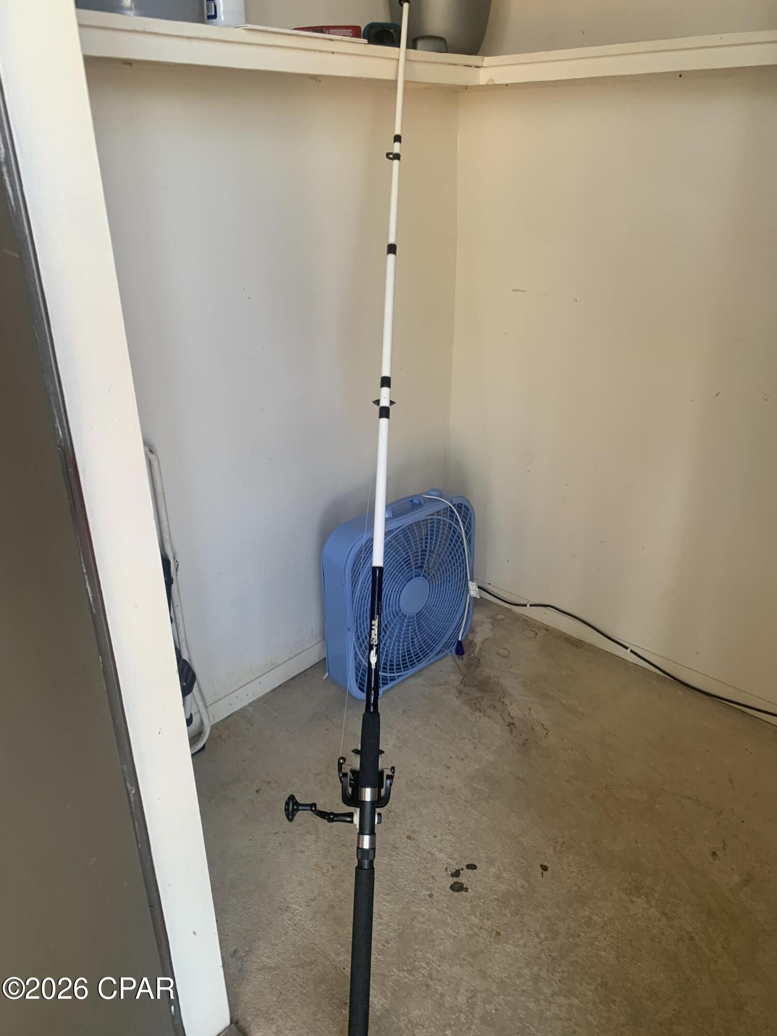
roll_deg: +1.8
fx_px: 778
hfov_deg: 53.1
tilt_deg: -22.3
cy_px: 518
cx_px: 388
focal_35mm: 26
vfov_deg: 67.3
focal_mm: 4.25
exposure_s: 1/103
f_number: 1.8
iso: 100
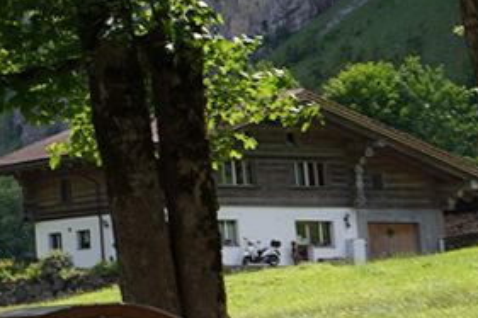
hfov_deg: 9.8
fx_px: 2269
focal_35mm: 171
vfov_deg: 8.0
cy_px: -15
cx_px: -844
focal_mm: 24
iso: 100
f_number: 9
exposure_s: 1/100
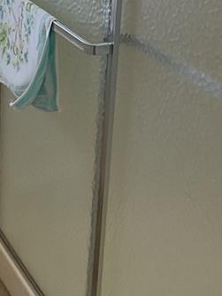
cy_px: -22
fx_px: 890
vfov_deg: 18.3
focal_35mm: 104
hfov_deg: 14.2
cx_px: 73
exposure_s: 1/120
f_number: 1.8
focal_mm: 3
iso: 50
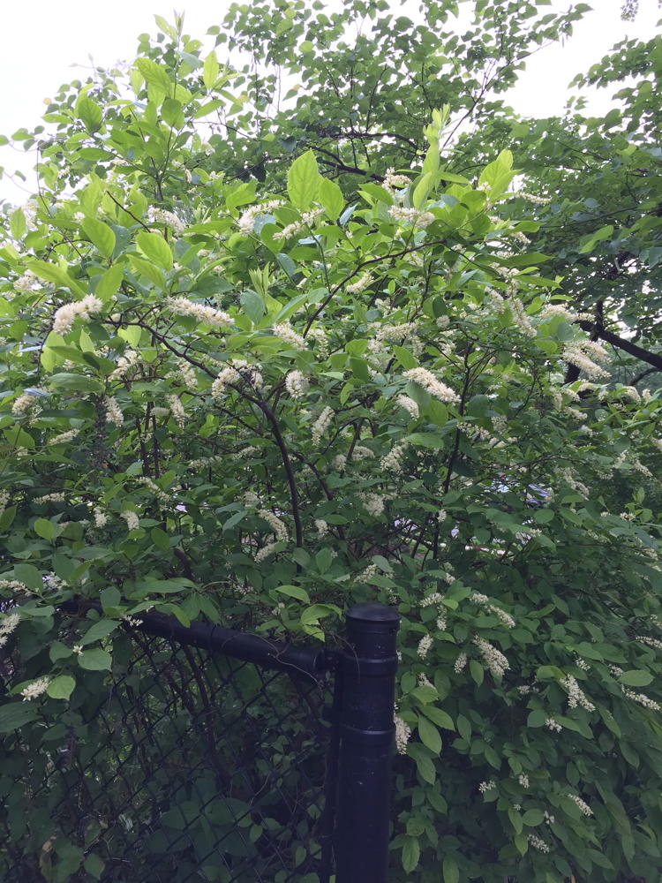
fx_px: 739
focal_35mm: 29
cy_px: 442
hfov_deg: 48.2
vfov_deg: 61.7
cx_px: 331
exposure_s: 1/120
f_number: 2.2
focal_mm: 4.15
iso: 32
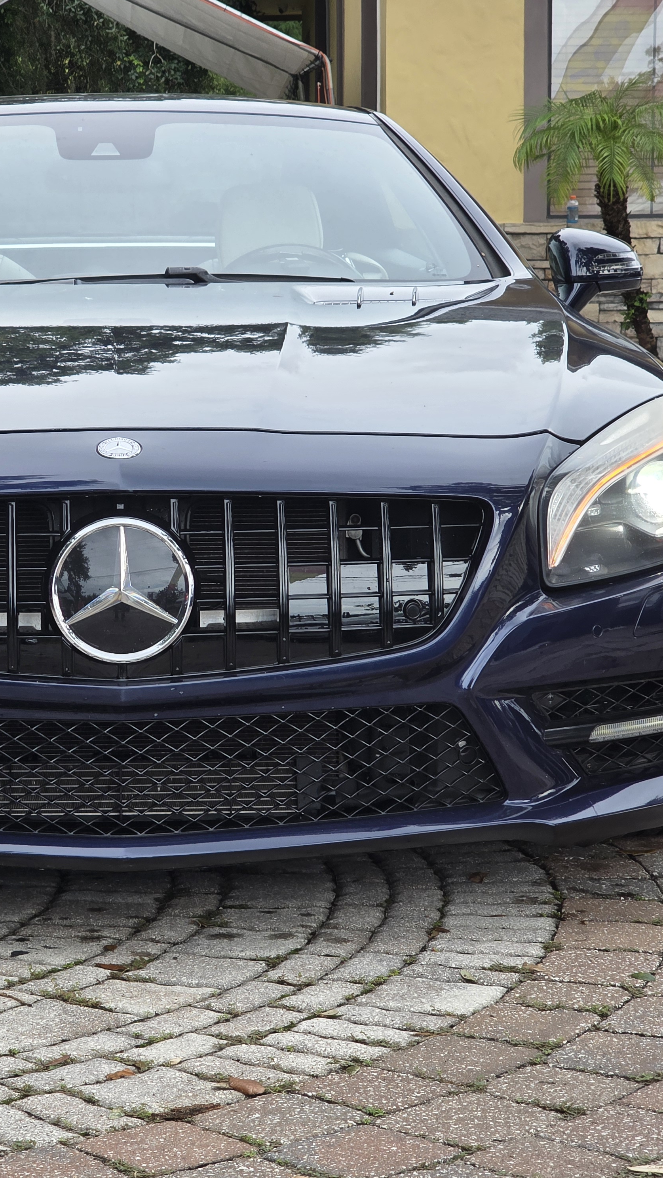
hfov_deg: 11.9
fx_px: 3156
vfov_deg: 21.1
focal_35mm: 101
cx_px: 91
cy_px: 590
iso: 50
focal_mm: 7.9
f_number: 2.4
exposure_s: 1/273
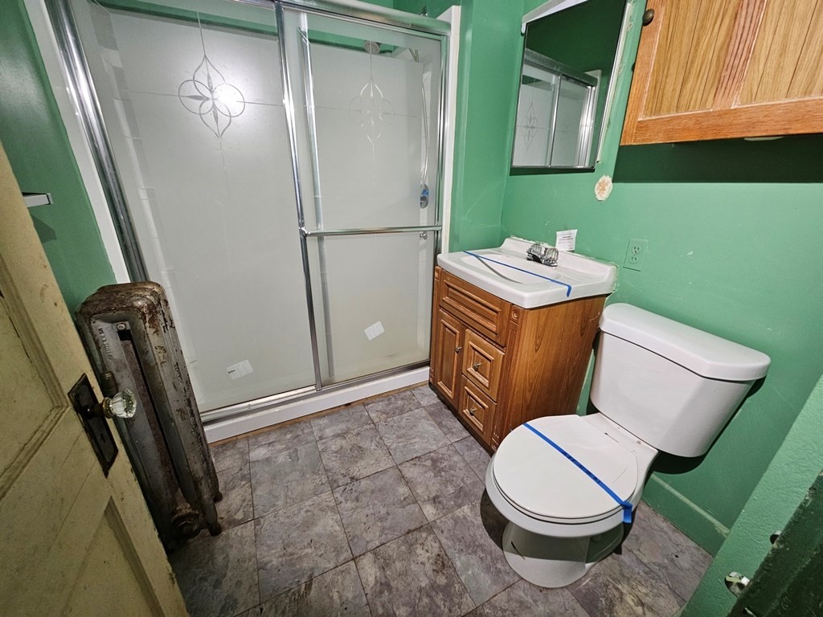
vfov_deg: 89.9
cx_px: 412
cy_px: 308
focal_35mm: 13
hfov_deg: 106.2
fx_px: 309
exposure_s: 1/65
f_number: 2.2
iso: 200
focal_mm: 2.2
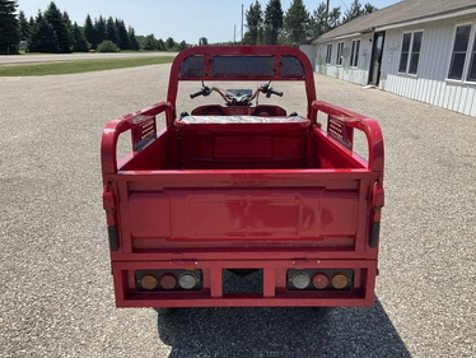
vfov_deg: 45.5
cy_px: 187
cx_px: 239
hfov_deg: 58.3
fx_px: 427
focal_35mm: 31
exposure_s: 1/1490
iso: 25
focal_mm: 3
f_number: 1.8
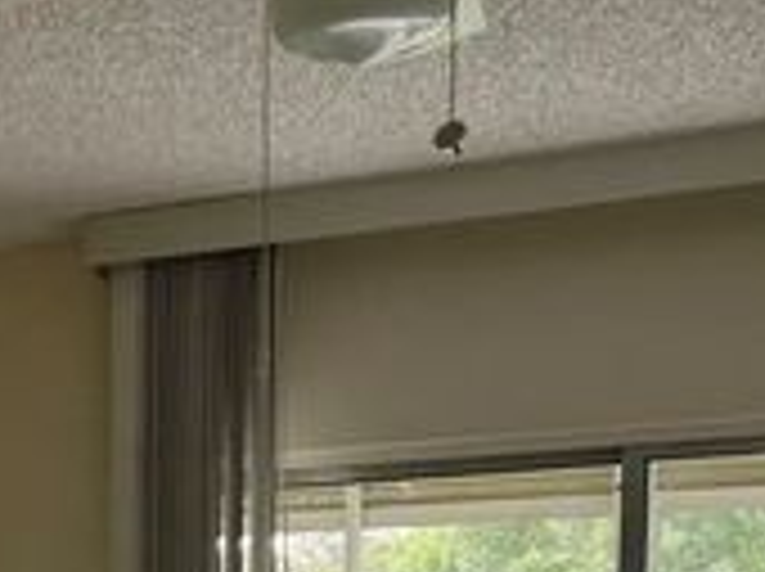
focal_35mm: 98
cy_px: 1036
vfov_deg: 13.5
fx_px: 2163
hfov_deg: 19.4
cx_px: -40
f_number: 1.5
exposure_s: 1/166
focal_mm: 5.7
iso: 40
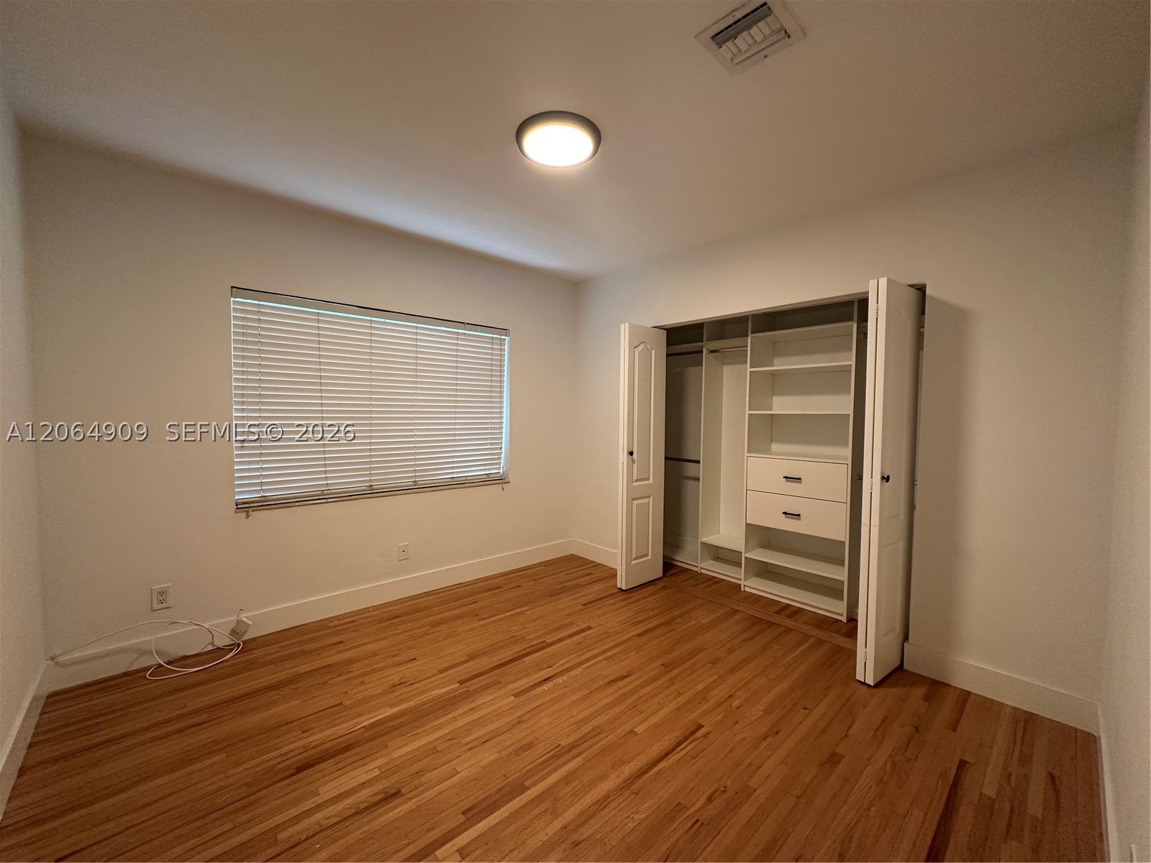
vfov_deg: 85.7
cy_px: 432
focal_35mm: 14
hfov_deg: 102.1
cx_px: 576
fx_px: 466
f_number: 2.2
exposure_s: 1/60
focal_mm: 2.22
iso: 200
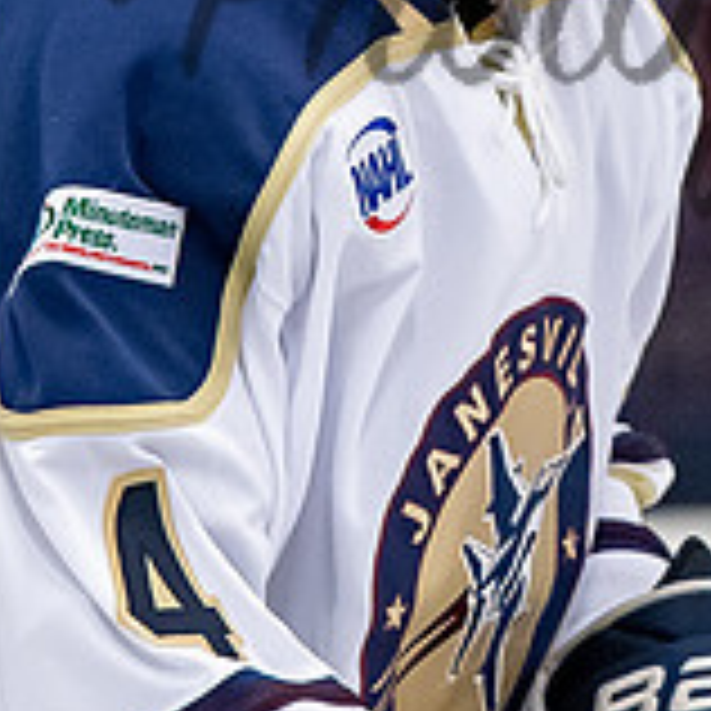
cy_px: -224
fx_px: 34810
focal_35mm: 1498
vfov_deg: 1.2
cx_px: 618
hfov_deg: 1.2
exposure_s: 1/800
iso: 2000
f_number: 3.2
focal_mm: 200
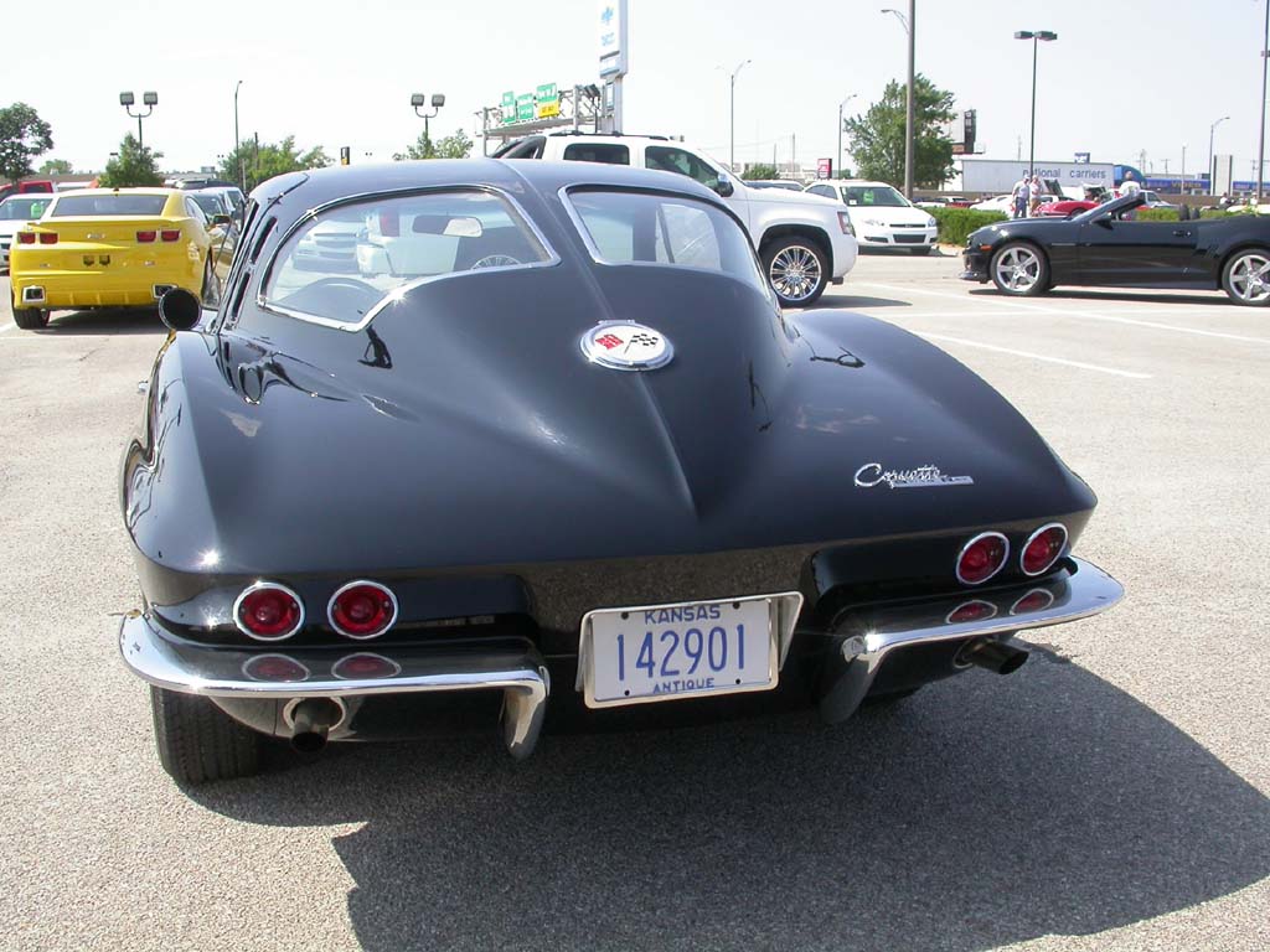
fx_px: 1394
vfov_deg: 37.7
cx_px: 635
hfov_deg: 49.0
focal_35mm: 38
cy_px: 476
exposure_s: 1/203
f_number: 6.7
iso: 100
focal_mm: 7.85
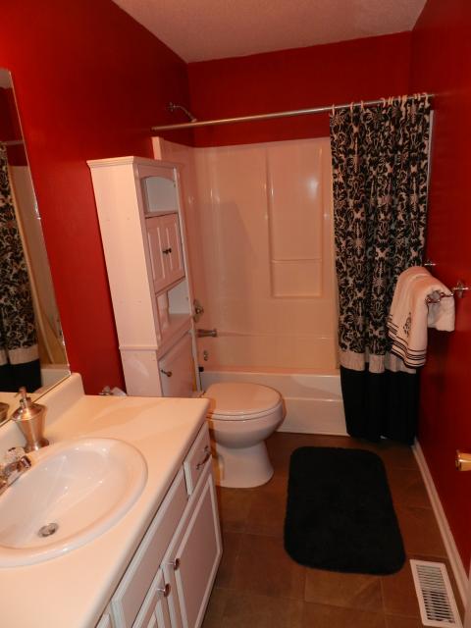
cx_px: 236
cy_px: 314
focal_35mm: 23
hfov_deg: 58.9
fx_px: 417
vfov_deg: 73.9
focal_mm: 4
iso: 200
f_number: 3.4
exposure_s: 1/30
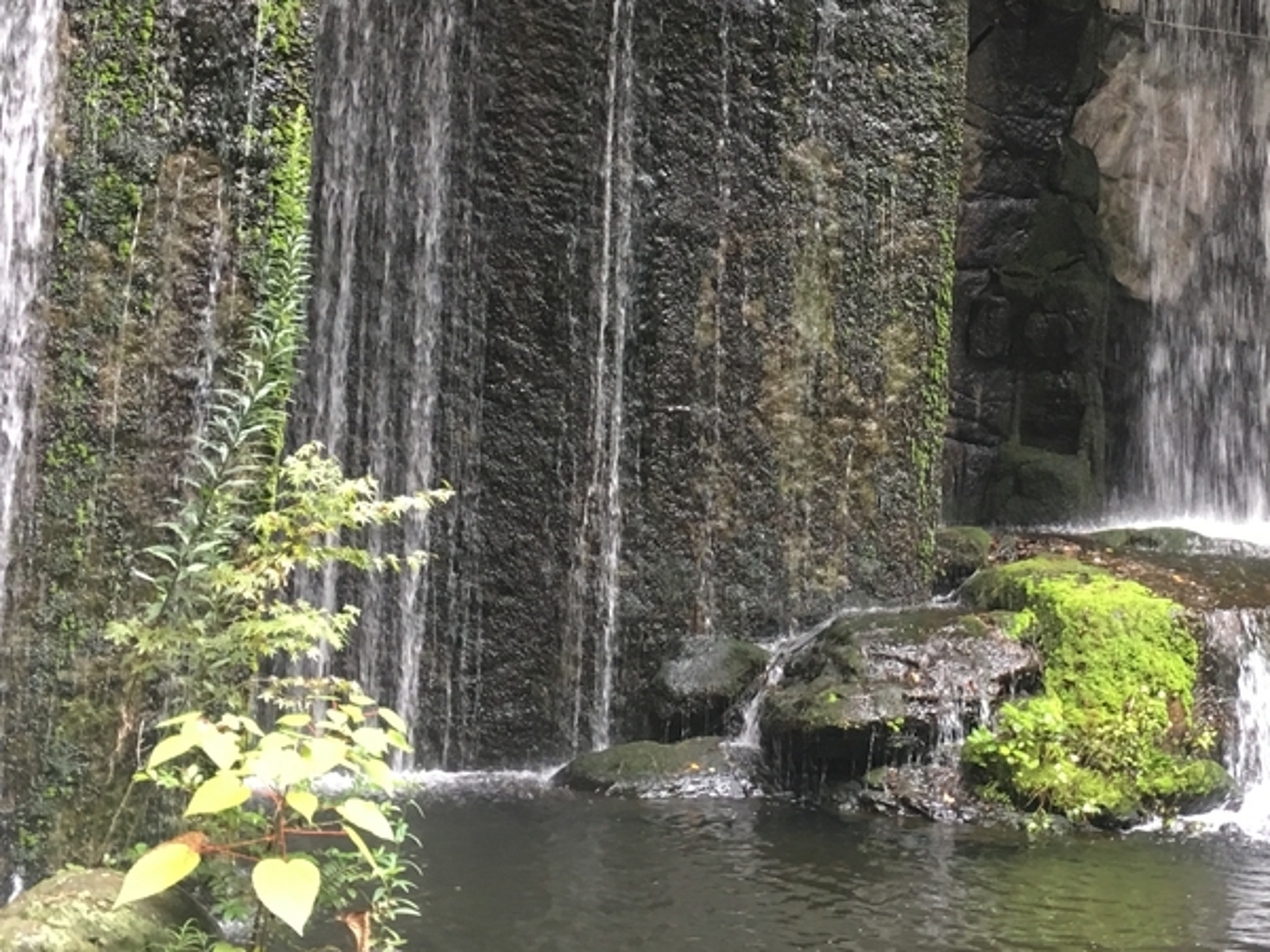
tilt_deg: +9.2
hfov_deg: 32.6
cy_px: 154
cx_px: 955
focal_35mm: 58
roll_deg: -4.7
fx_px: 2128
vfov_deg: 24.7
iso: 40
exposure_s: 1/15
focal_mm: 4.15
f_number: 2.2
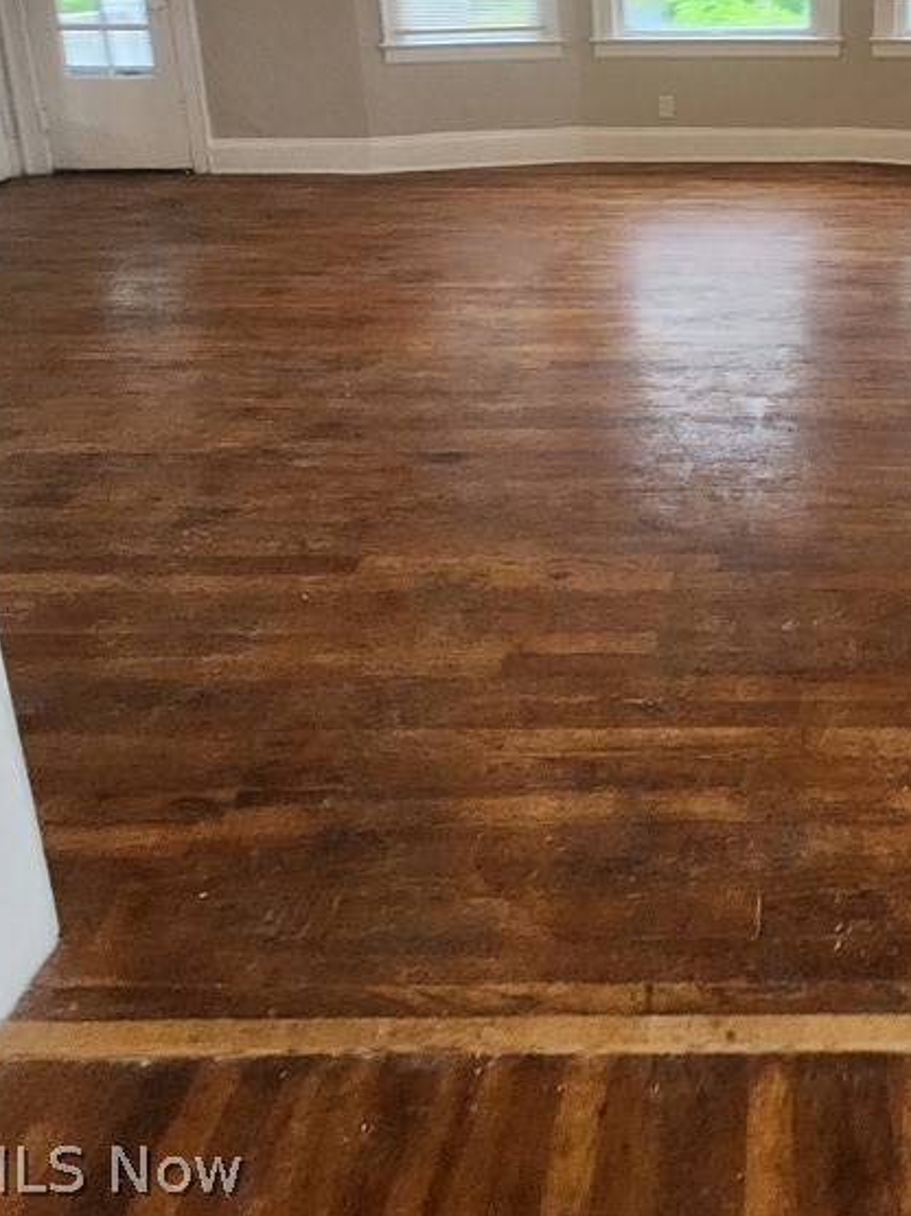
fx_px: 842
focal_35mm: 24
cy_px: 99
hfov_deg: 51.6
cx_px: 782
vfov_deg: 59.6
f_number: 2.2
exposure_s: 1/60
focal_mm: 2.2
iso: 400
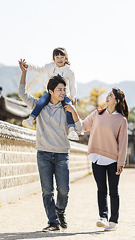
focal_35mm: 132
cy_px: 120
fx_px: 841
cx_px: 68
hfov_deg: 9.2
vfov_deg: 16.3
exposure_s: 1/2000
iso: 100
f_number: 2.8
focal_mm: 125
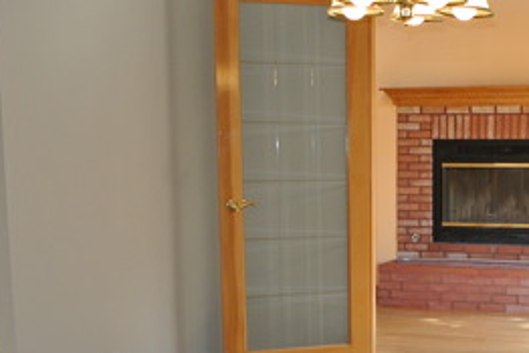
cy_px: 315
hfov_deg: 29.6
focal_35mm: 66
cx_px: 440
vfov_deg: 20.2
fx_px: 970
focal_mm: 10
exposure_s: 1/60
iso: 180
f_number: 2.8
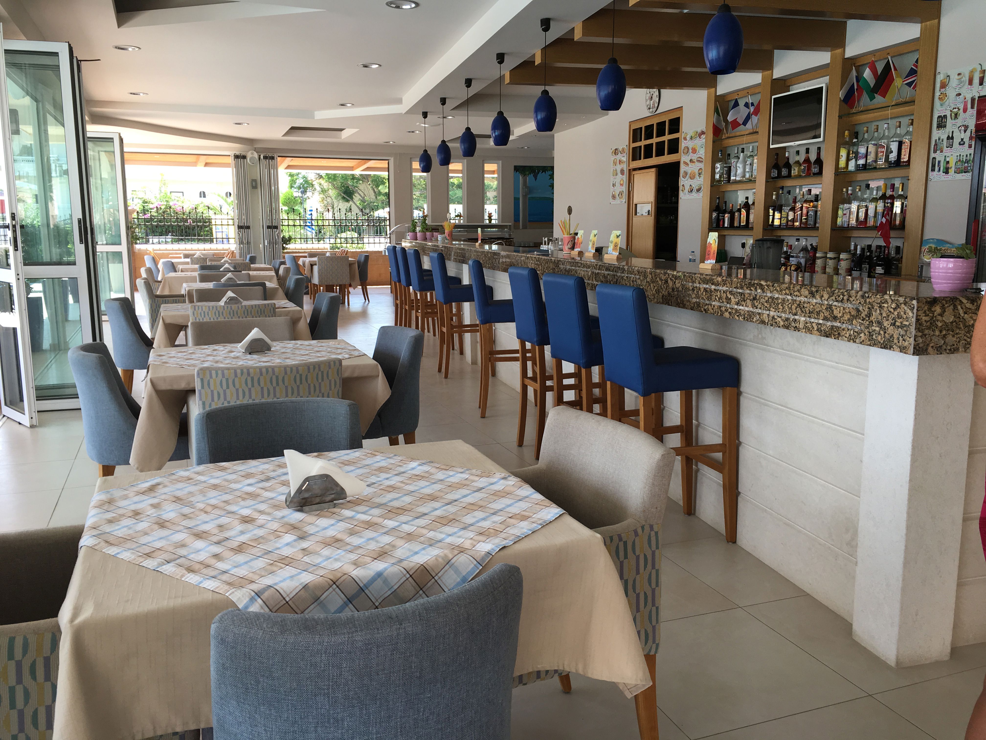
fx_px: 826
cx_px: 493
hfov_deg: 61.7
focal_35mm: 29
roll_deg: -1.2
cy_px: 370
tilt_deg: -9.6
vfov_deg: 48.2
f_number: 2.2
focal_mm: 4.15
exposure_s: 1/114
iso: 25
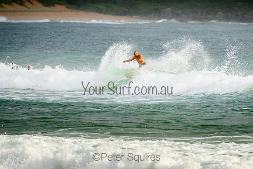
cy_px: 69
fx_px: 3866
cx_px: 162
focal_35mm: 550
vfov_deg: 2.5
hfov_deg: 3.7
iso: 720
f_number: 5.6
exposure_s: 1/2000
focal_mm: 400
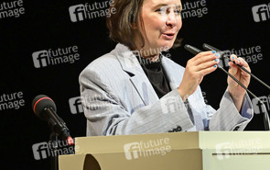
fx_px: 2291
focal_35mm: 311
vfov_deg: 4.2
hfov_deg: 6.7
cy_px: 80
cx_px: 160
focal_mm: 200
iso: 4000
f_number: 5.6
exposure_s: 1/250
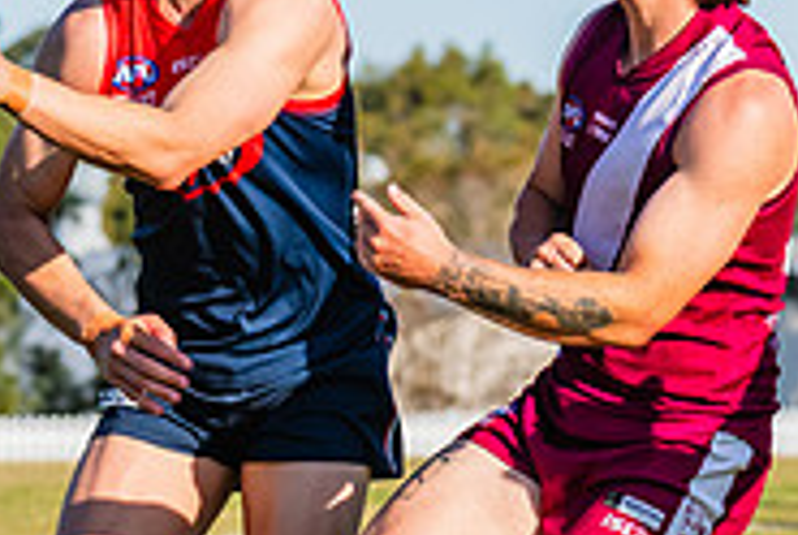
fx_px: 14076
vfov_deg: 2.2
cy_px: 309
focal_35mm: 634
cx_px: 282
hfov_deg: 3.2
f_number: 10
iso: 800
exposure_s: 1/1250
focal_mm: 195
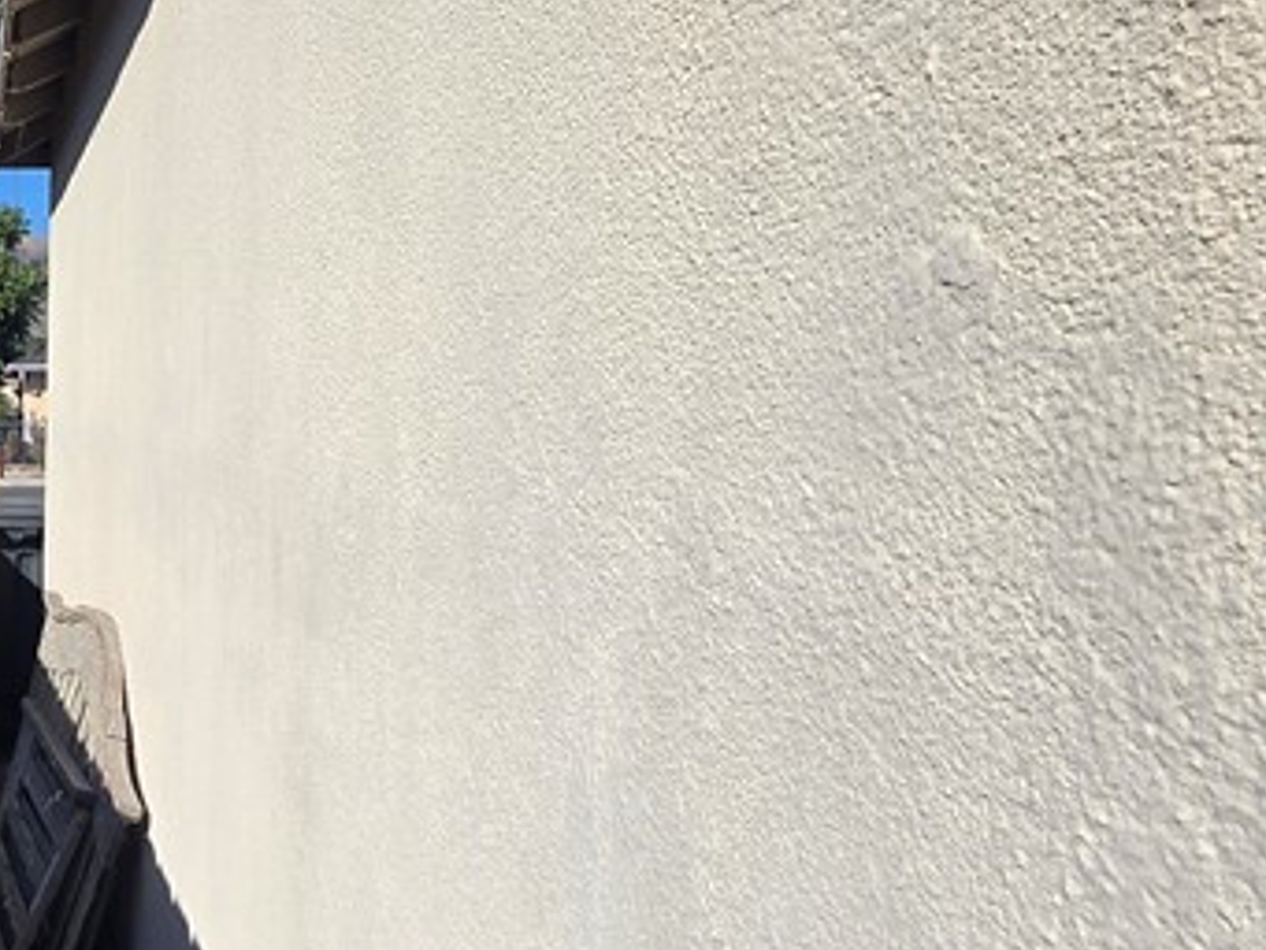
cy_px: 583
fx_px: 1427
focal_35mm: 39
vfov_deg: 36.7
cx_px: -56
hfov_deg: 40.6
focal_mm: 2.2
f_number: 1.9
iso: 40
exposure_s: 1/2628
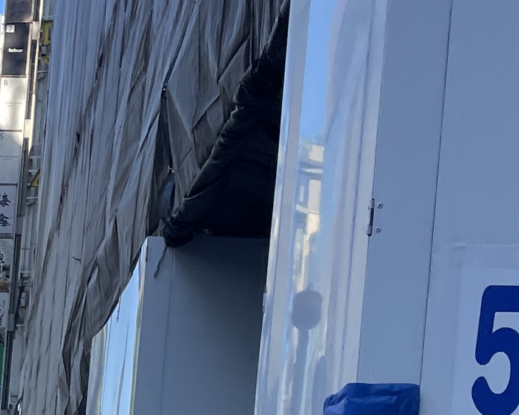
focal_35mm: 120
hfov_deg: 14.7
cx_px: -297
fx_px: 1843
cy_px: 678
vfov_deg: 12.1
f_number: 1.6
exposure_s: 1/578
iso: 32
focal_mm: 4.2
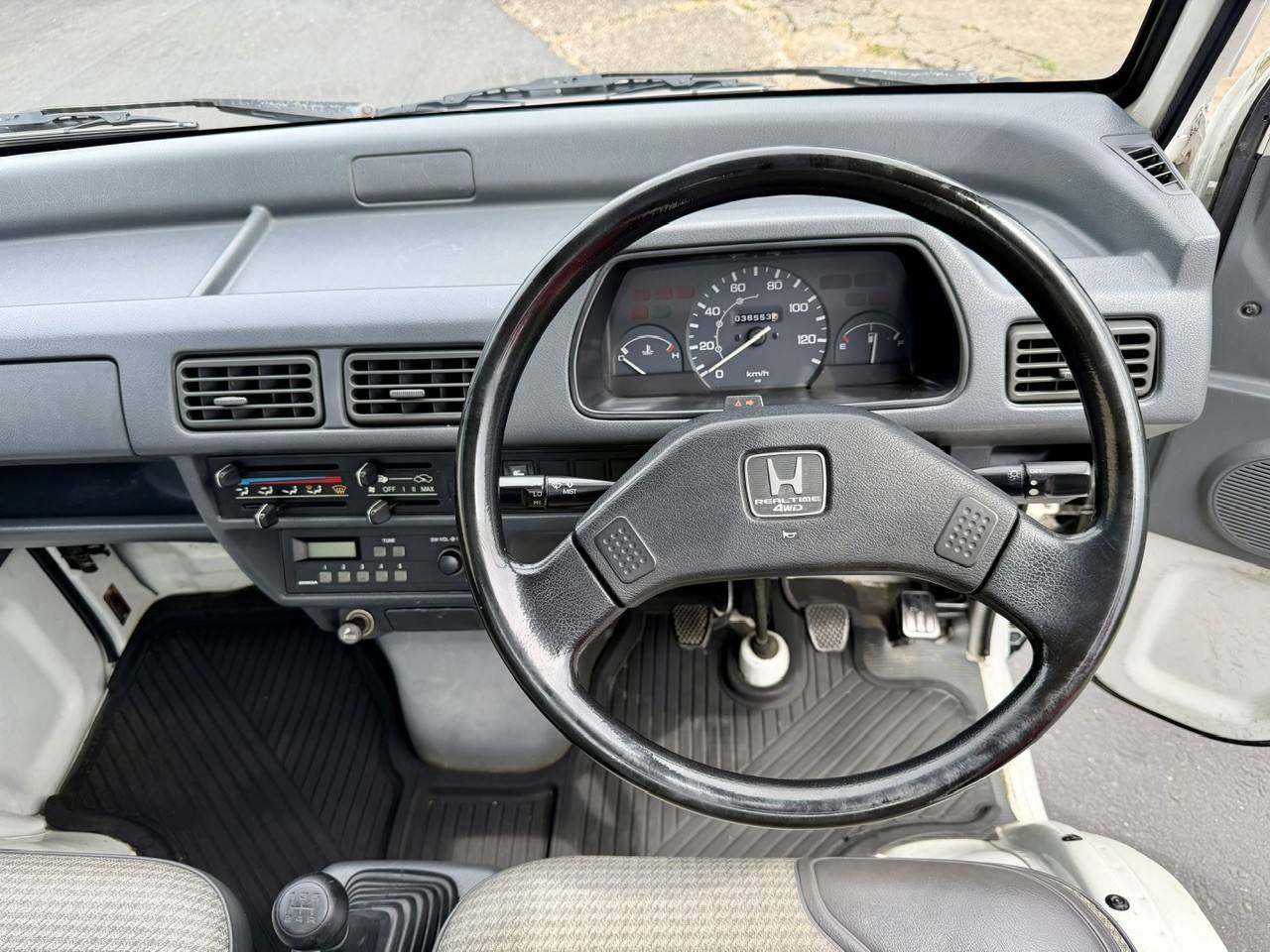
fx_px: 881
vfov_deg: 56.8
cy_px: 476
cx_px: 635
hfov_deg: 71.6
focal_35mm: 24
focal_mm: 6.76
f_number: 1.78
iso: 80
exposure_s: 1/524
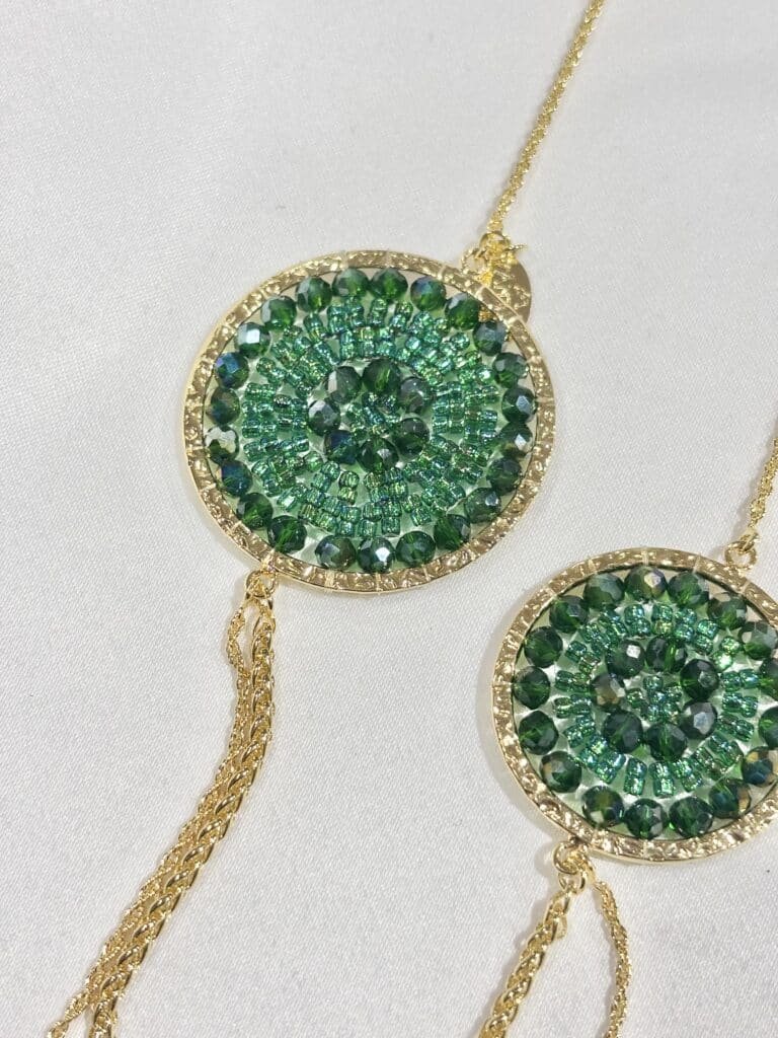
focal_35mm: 52
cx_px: 389
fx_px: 1558
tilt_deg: -54.6
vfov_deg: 36.8
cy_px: 519
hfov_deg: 28.0
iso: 32
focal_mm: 5.96
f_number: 1.6
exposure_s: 1/195
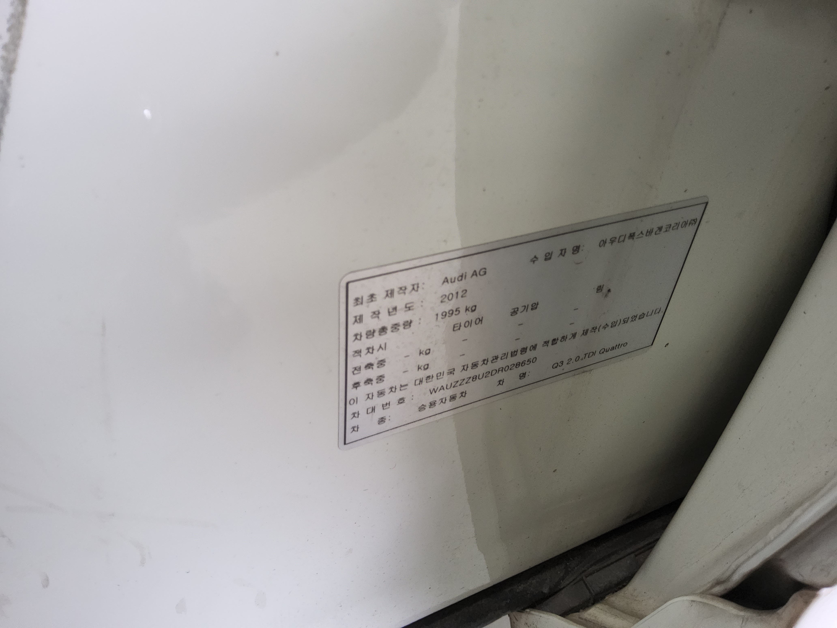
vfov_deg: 54.9
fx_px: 604
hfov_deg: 69.4
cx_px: 418
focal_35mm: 25
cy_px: 314
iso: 160
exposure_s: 1/120
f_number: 2
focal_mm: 3.08
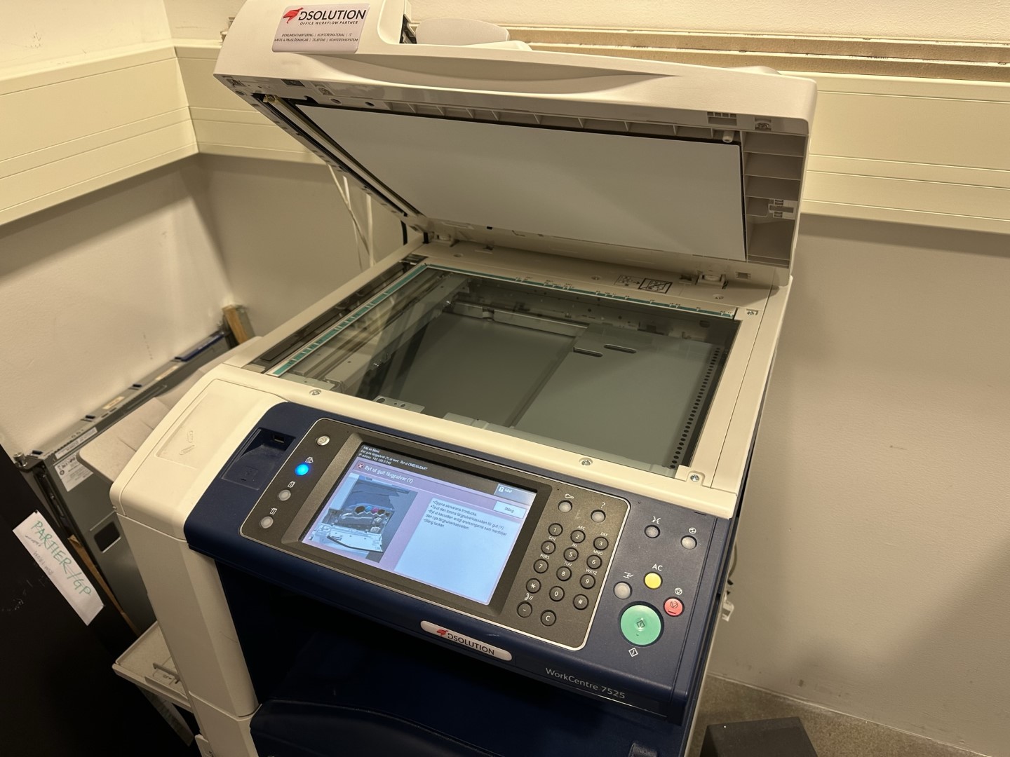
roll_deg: +1.0
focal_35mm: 24
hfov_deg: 71.6
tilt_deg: -32.0
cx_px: 505
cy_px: 378
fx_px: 700
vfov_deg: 56.8
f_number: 1.78
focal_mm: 6.86
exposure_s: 1/50
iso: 125
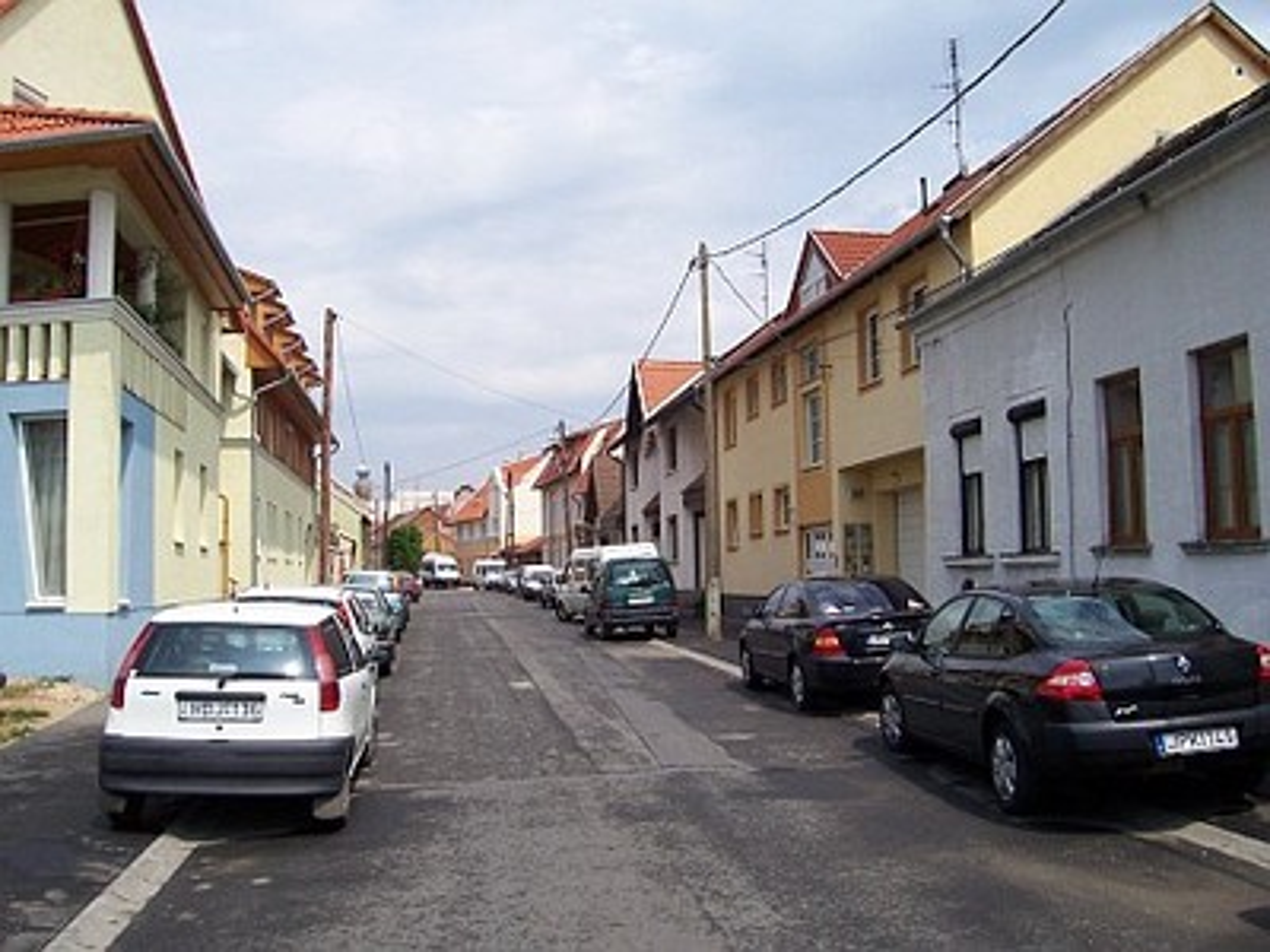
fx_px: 1247
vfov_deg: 41.8
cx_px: 635
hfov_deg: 54.0
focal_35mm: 34
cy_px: 476
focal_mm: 5.6
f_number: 5.6
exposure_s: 1/750
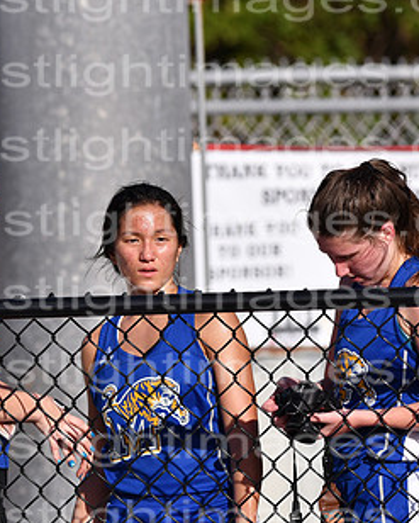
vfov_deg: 2.4
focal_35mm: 795
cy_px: 261
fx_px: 12305
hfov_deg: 2.0
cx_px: 154
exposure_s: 1/5000
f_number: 5.6
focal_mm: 300
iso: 400
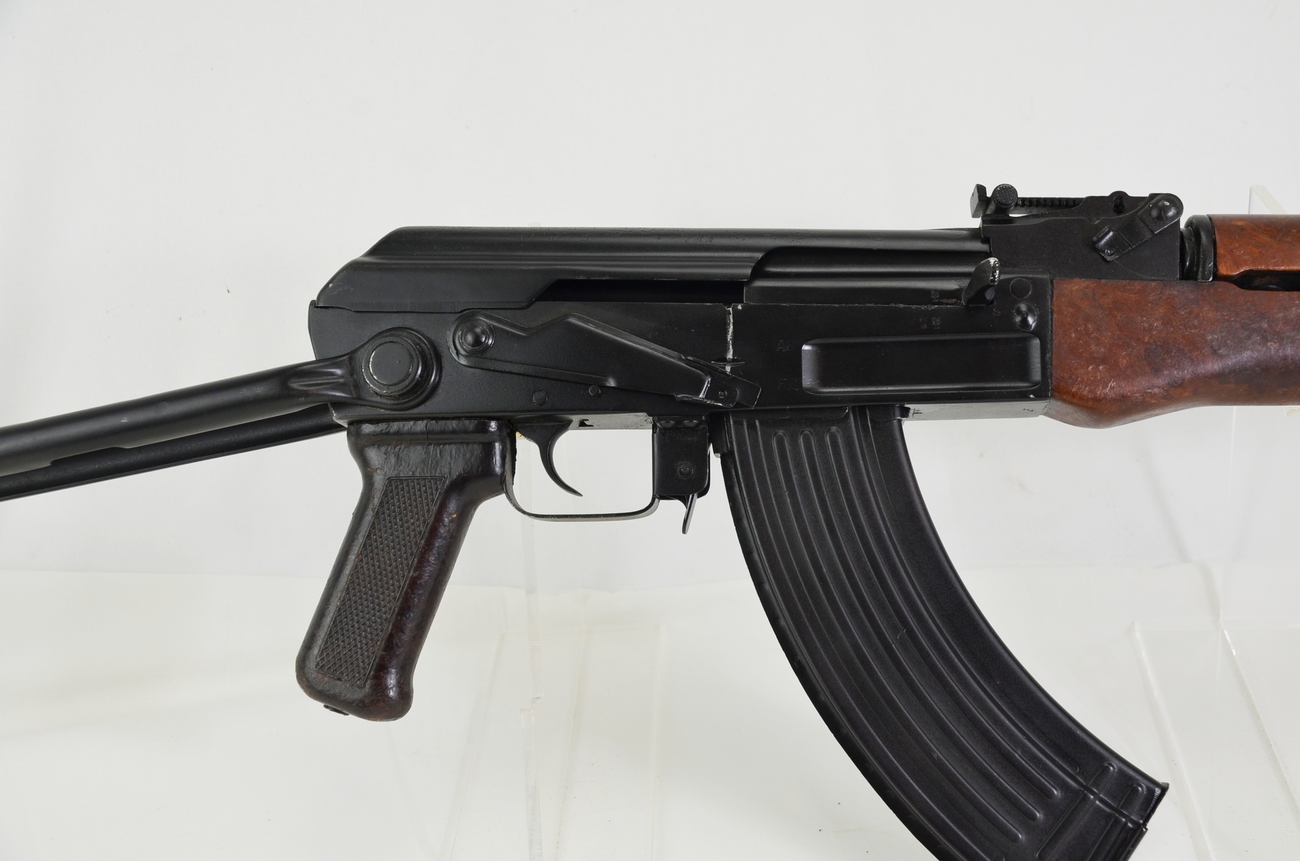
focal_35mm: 46
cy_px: 430
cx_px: 650
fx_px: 1676
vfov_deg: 28.8
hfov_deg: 42.4
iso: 400
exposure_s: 1/125
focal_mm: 31
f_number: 5.6
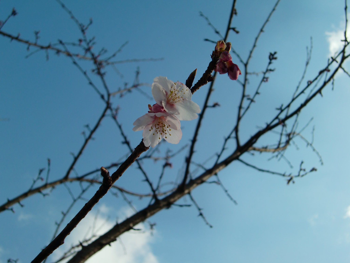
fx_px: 465
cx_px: 175
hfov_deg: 41.2
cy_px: 132
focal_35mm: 46
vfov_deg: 31.5
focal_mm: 8.2
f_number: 3.3
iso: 64
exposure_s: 1/1000
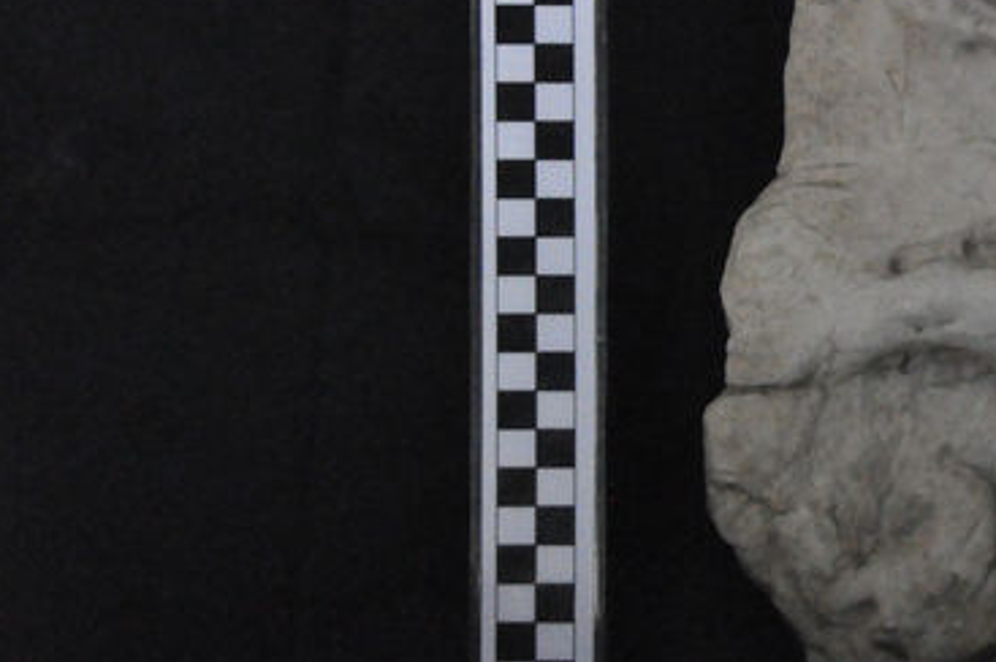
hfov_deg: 12.9
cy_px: 161
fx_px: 4340
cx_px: 1075
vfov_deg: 8.7
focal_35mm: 157
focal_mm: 48
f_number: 8
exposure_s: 1/200
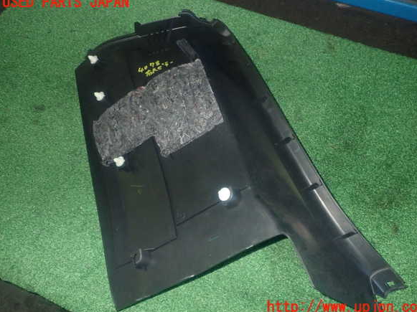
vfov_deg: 45.4
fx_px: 373
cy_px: 155
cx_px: 214
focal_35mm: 31
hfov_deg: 58.4
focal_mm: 5.4
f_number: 6.3
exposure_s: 1/30
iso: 1000
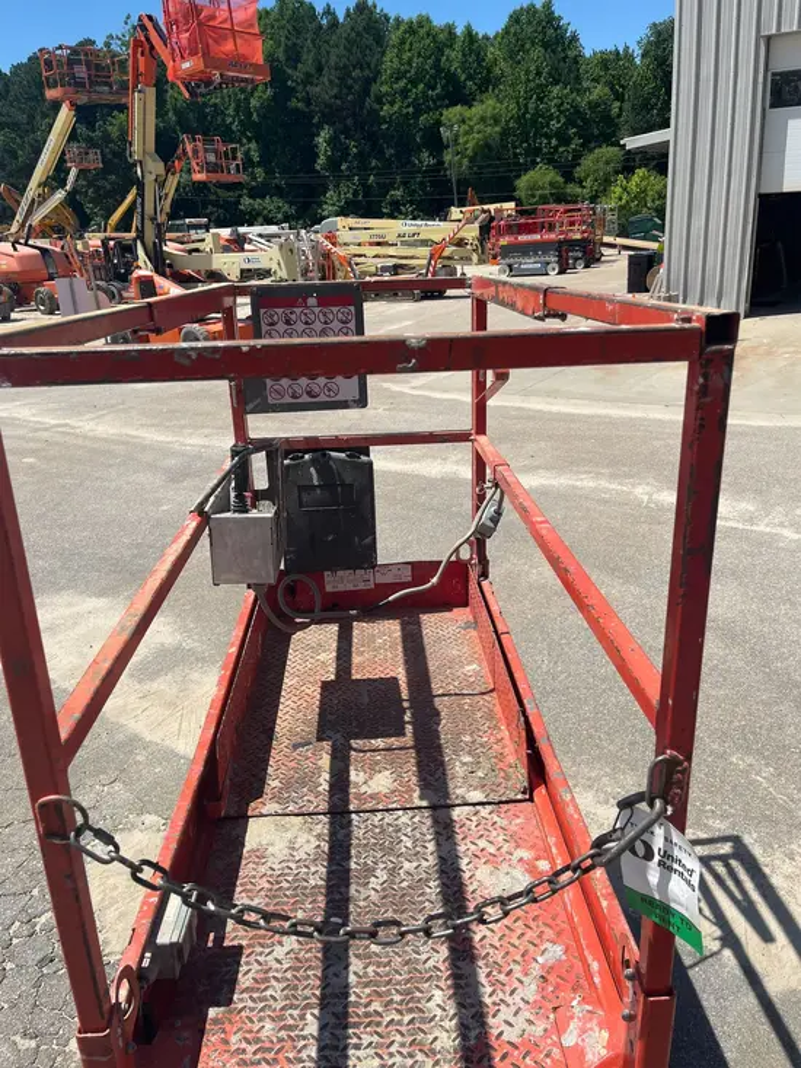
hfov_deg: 53.1
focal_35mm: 26
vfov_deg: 67.3
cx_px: 400
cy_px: 534
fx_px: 802
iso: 50
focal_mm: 5.1
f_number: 1.6
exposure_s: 1/3521
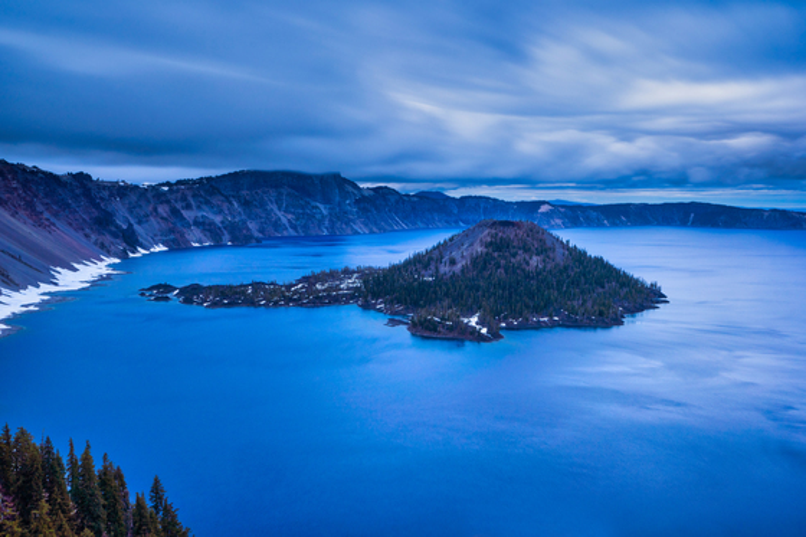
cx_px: 403
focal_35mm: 32
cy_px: 268
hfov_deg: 59.5
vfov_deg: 41.7
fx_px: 705
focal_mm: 21
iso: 100
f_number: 18
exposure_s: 13
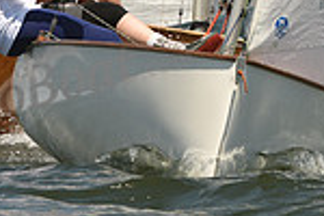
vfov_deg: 1.0
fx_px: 11798
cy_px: -53
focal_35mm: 1311
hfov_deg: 1.6
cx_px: 307
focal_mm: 340
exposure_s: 1/1600
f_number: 6.3
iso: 250
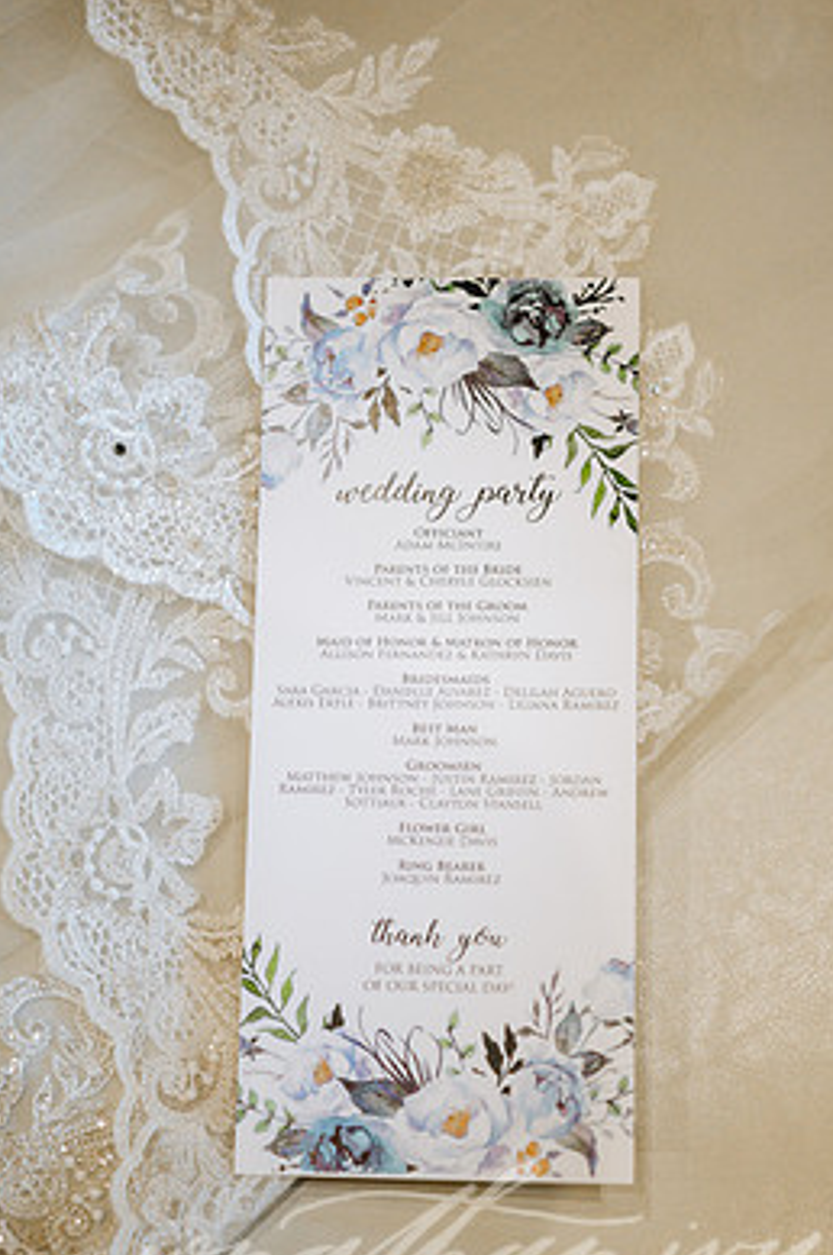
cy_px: 665
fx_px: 2821
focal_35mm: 81
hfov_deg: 16.8
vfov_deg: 25.1
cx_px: 444
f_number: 2.8
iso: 1600
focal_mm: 70
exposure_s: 1/200
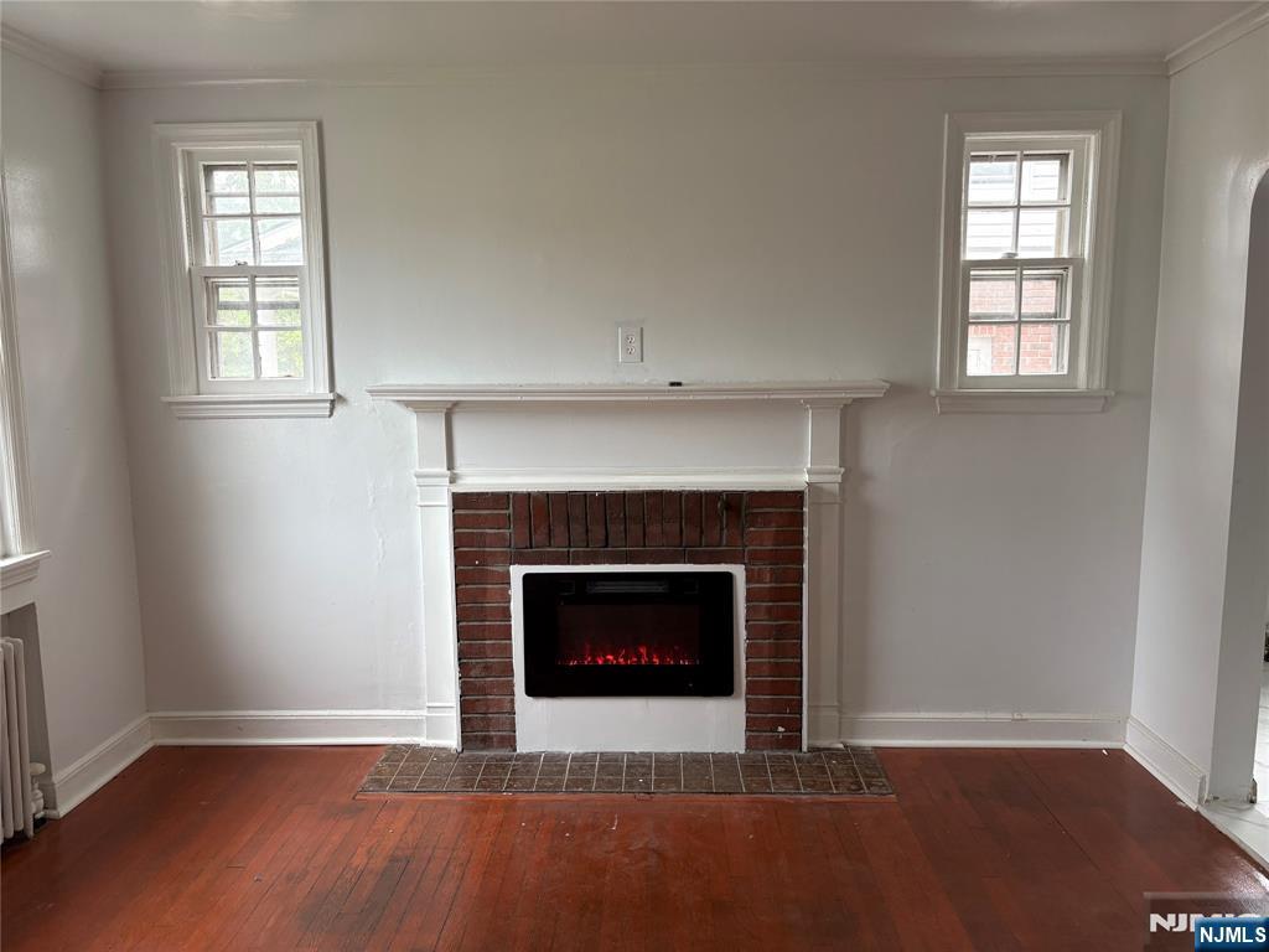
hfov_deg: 67.3
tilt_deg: -6.4
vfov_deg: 53.1
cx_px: 634
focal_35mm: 26
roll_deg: +1.0
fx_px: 953
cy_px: 476
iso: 125
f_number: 1.6
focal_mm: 5.96
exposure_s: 1/144
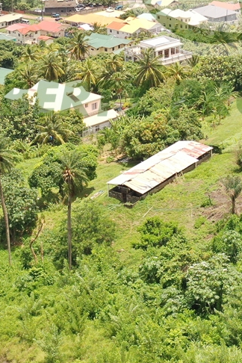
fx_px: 1028
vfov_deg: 19.5
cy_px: 2
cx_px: 214
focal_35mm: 102
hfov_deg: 13.3
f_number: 3.2
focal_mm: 10.26
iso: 100
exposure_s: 1/30
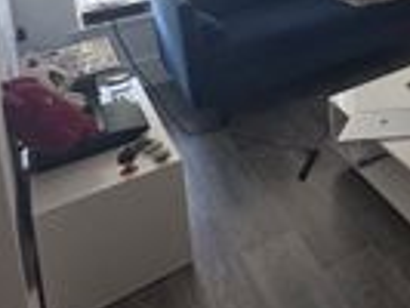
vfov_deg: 28.2
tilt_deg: -8.6
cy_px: -95
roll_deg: +0.2
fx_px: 498
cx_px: 586
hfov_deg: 30.2
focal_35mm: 42
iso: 160
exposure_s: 1/50
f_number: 2.2
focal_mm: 2.22
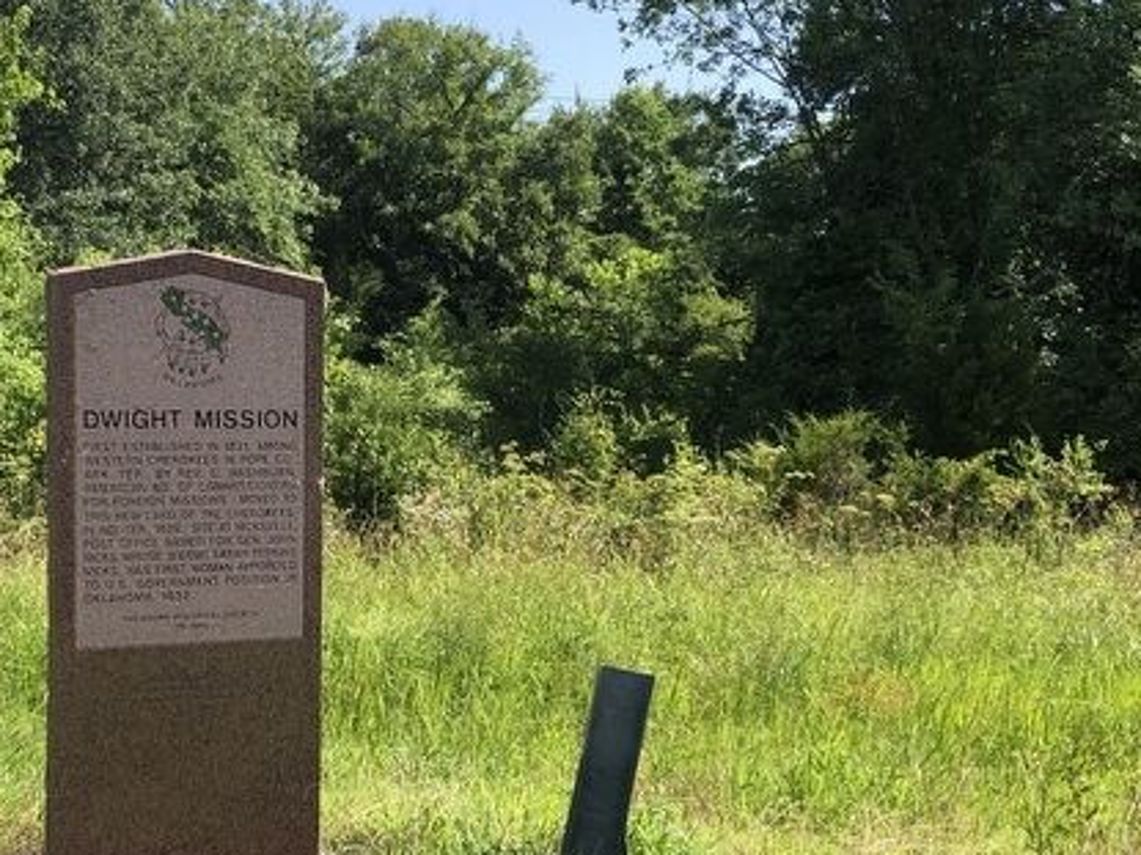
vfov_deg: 27.0
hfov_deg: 35.3
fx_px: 1779
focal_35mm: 54
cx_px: 396
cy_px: 509
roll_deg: -0.1
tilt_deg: -4.8
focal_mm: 4
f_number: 1.8
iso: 20
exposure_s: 1/934
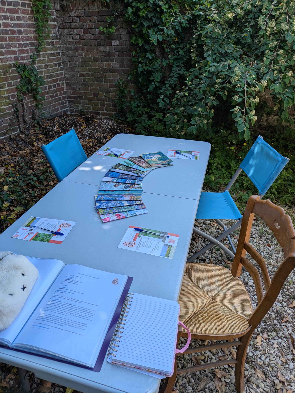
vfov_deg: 69.4
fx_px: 284
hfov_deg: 54.9
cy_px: 196
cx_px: 148
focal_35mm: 25
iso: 51
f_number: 1.89
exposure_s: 1/592
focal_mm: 5.43
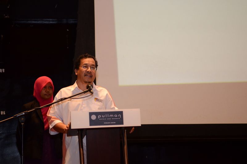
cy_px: 82
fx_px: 514
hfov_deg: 27.0
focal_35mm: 75
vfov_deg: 18.1
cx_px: 124
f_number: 2.8
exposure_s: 1/80
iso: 1250
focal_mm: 50
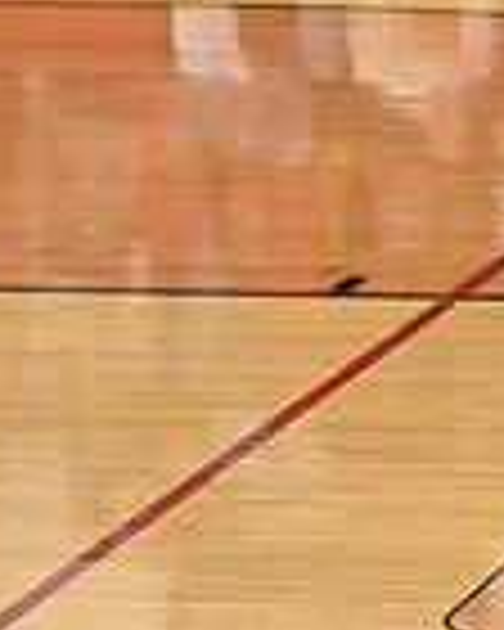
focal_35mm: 468
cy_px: 218
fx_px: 8726
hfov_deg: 3.3
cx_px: 1256
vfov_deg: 4.1
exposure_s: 1/400
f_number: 4
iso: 8000
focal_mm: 80
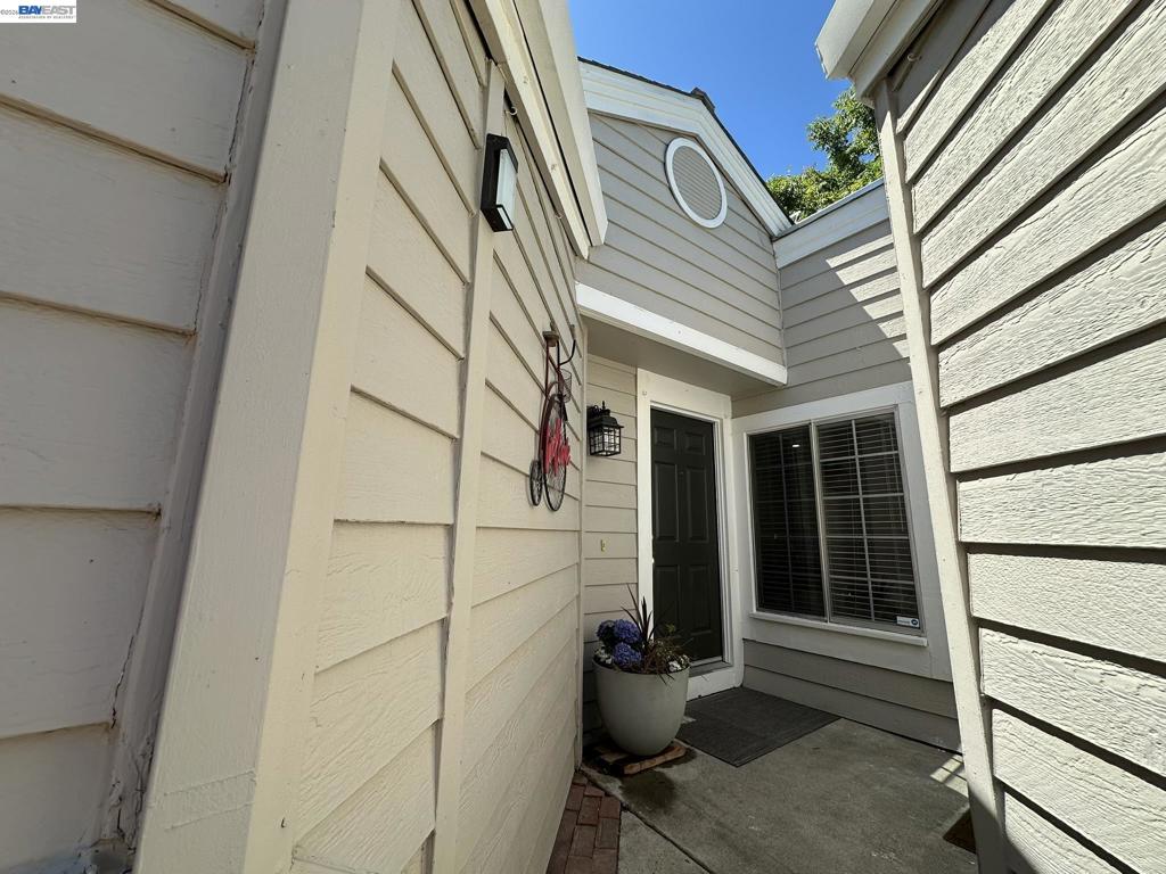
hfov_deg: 102.1
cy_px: 437
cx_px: 583
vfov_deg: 85.7
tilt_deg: +12.2
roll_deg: -1.5
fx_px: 472
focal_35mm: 14
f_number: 2.2
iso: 40
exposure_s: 1/690
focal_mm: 2.22
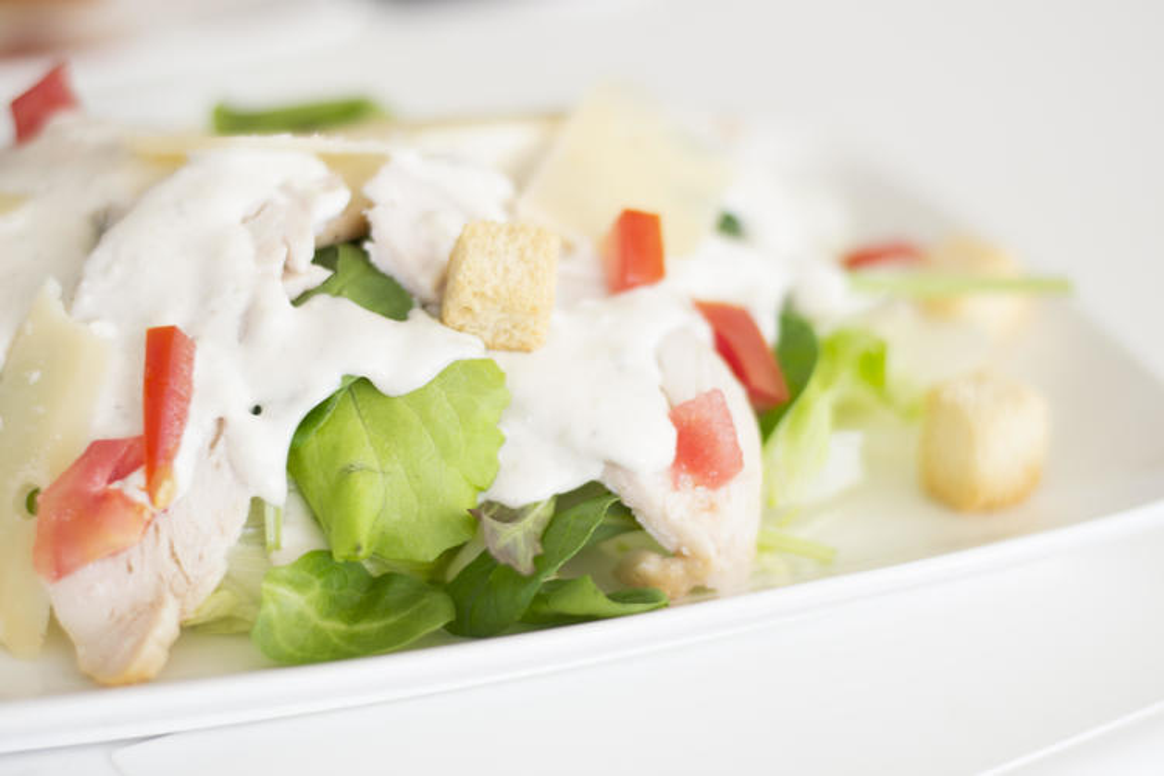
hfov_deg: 27.0
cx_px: 582
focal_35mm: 75
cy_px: 388
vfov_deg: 18.2
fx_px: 2425
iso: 100
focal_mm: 50
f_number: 2.2
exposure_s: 1/80
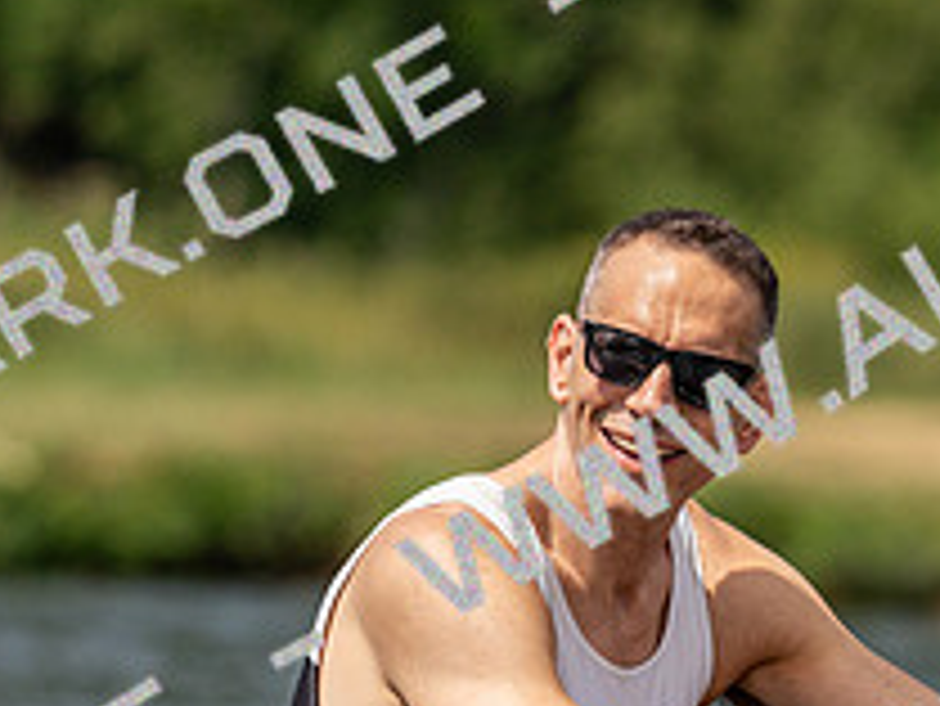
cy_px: 627
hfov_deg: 2.3
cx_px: 953
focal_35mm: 877
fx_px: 23829
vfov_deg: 1.7
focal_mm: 329
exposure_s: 1/1600
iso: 200
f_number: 6.3
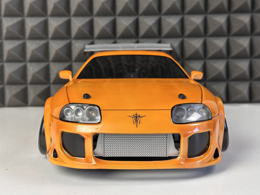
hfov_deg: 39.7
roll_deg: +1.0
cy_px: 98
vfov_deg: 30.3
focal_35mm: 48
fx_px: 361
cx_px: 130
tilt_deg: -7.4
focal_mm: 6.86
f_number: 1.78
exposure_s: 1/100
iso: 80
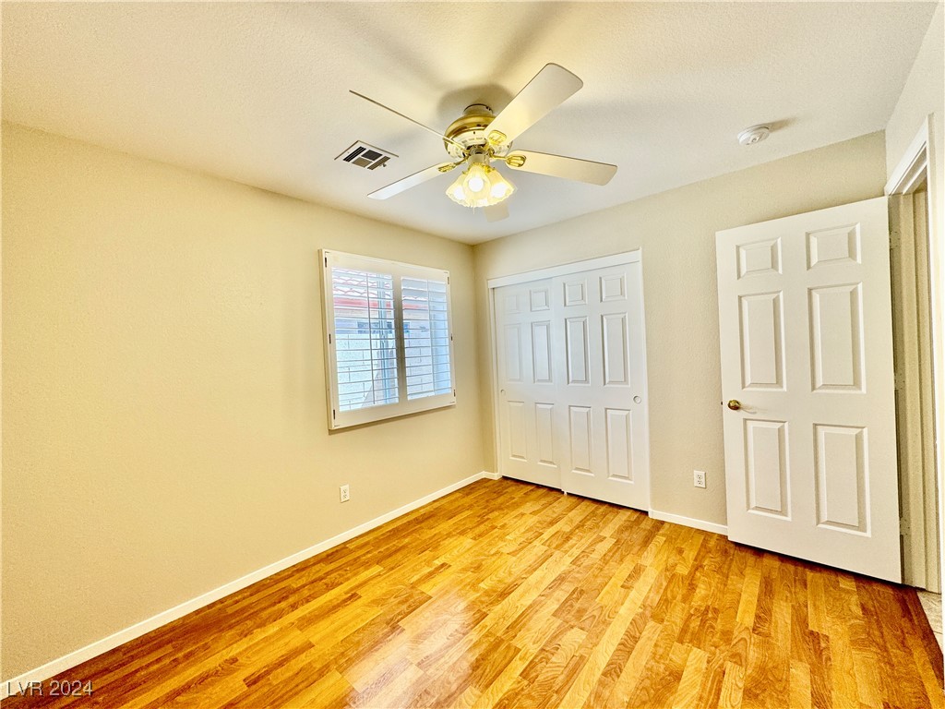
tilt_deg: -1.1
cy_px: 354
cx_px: 472
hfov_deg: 102.1
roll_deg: +2.9
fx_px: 382
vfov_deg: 85.7
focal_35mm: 14
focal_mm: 2.22
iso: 50
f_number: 2.2
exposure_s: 1/99
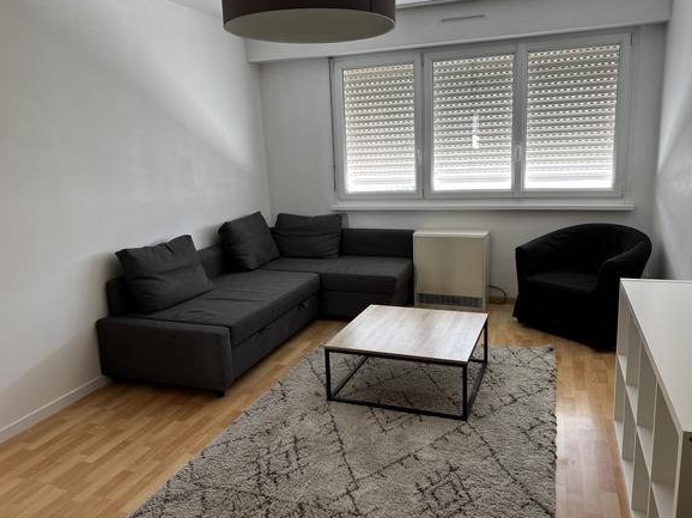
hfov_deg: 65.3
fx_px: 540
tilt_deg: -12.6
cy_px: 254
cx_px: 352
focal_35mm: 27
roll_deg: +2.8
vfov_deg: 51.3
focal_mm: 5.7
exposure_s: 1/100
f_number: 1.5
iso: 80
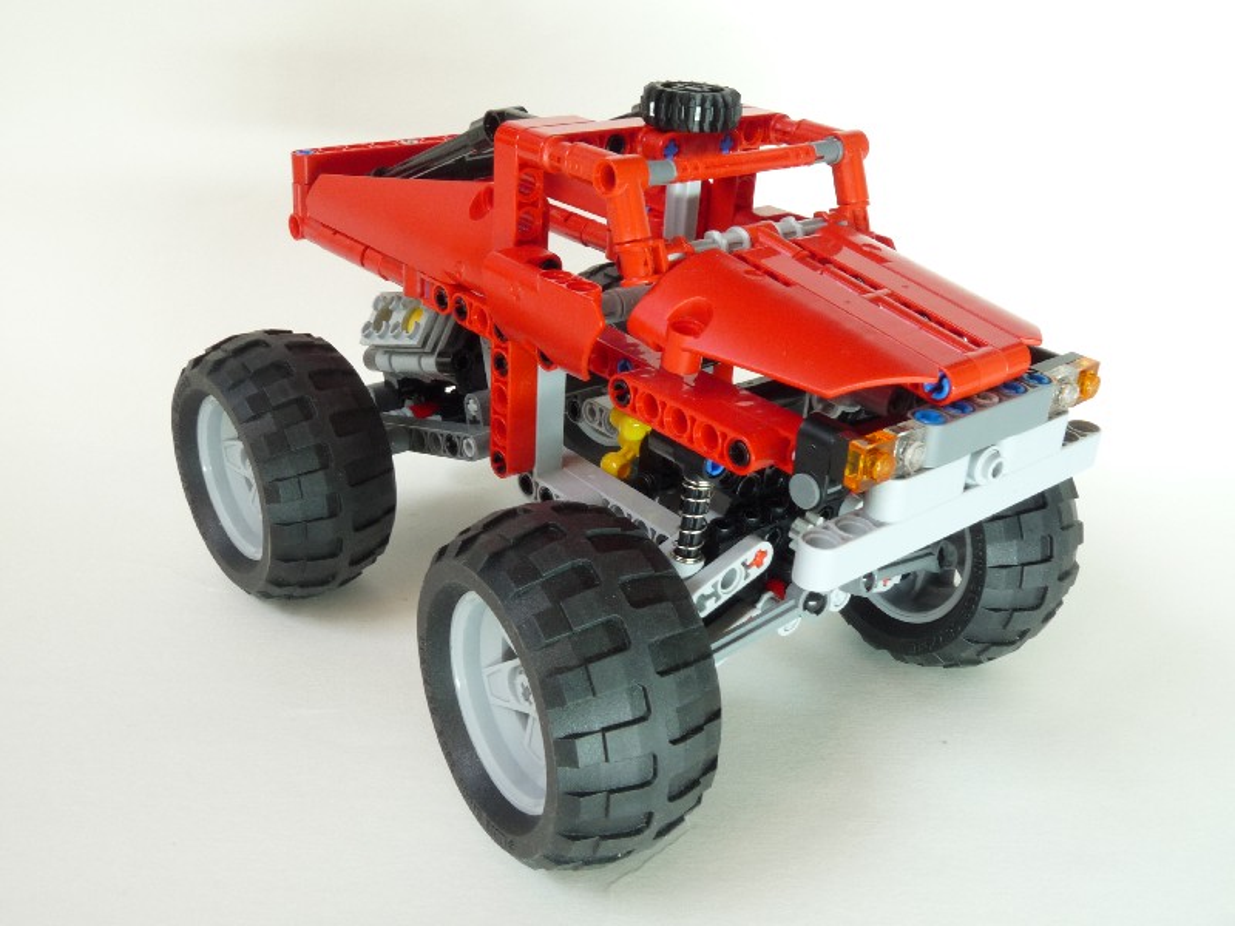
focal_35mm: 33
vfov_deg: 42.9
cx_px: 618
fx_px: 1177
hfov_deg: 55.4
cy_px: 463
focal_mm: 5.9
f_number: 8
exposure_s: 1/1.6
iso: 100
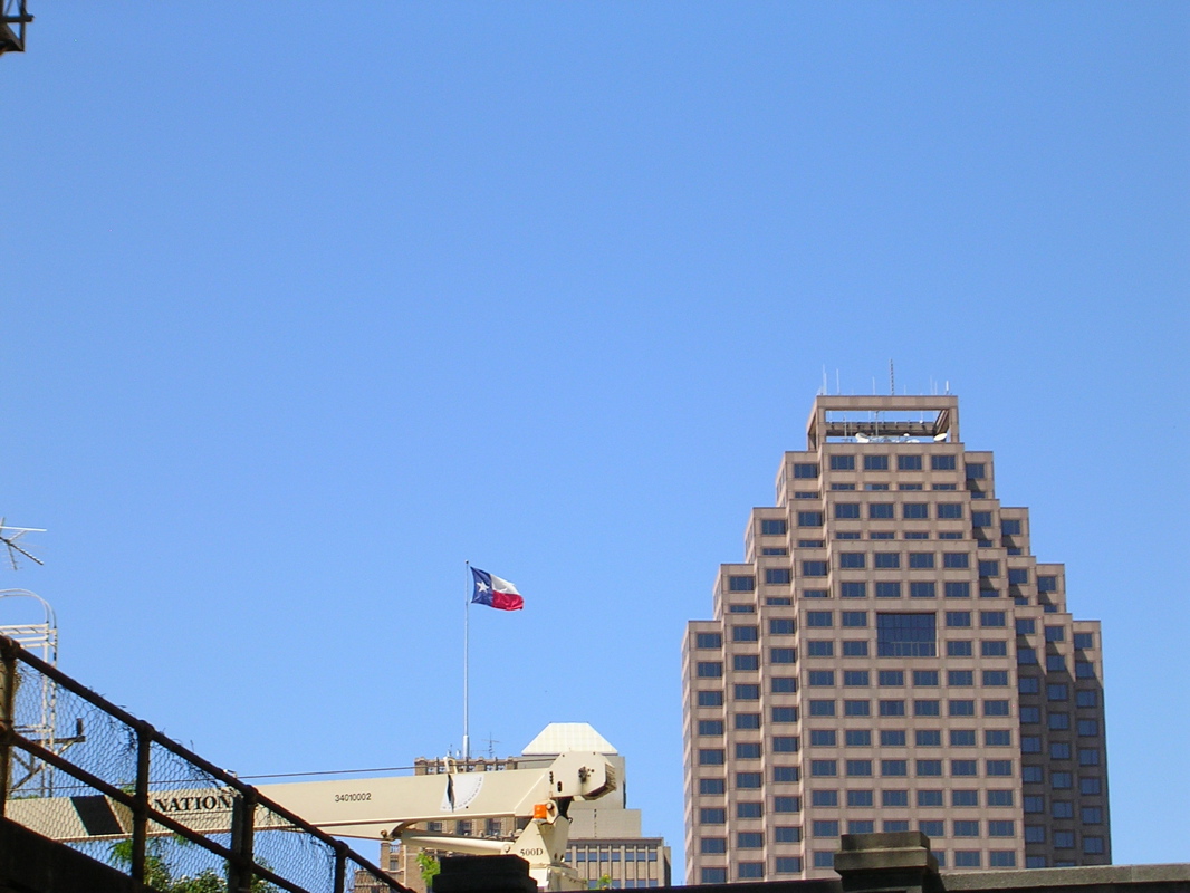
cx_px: 595
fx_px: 3954
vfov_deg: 12.9
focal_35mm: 115
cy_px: 446
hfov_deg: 17.1
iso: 50
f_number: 4.9
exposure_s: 1/317
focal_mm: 17.4
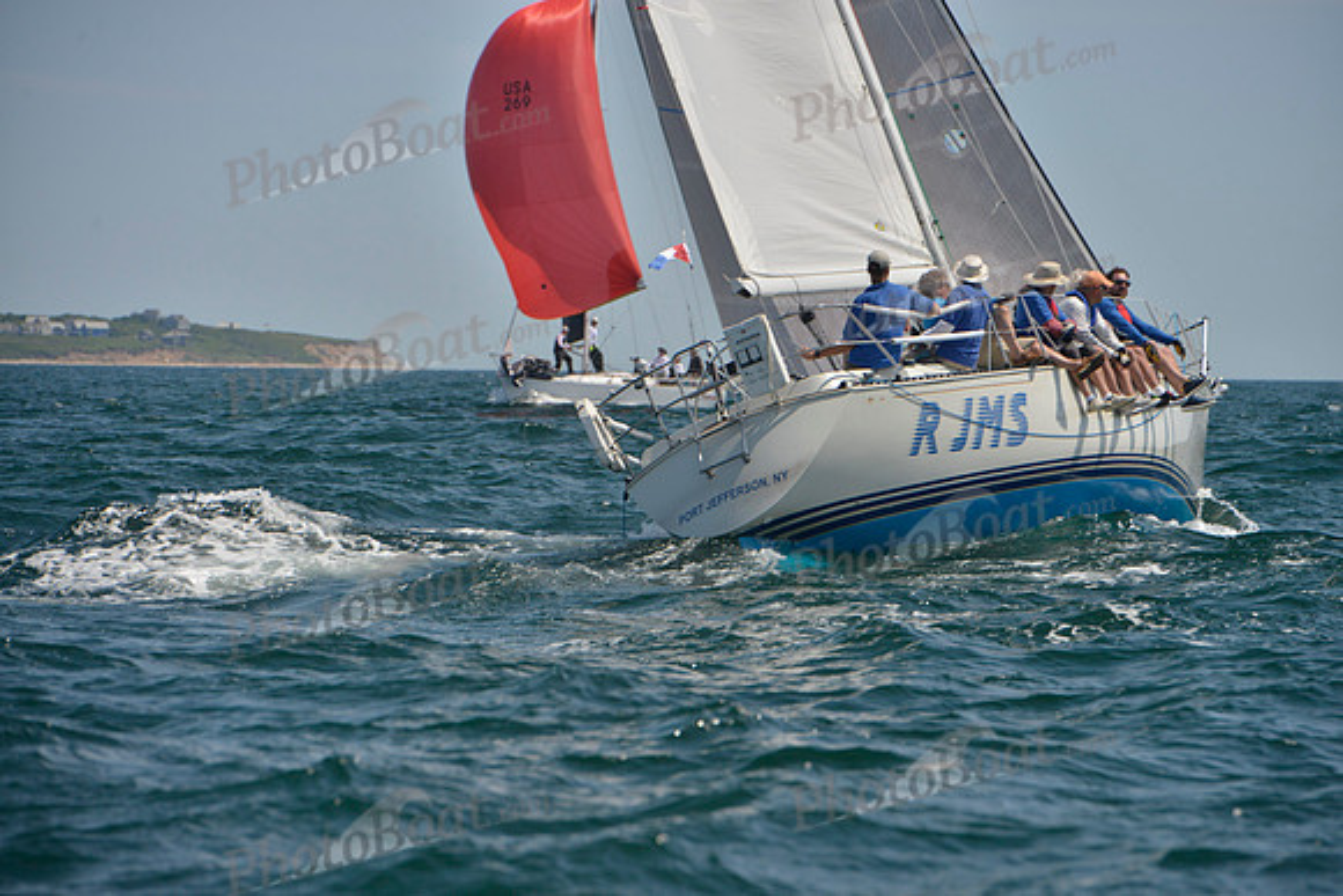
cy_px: 448
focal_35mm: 200
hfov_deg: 10.3
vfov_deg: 6.9
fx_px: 7463
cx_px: 672
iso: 400
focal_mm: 200
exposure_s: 1/800
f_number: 9
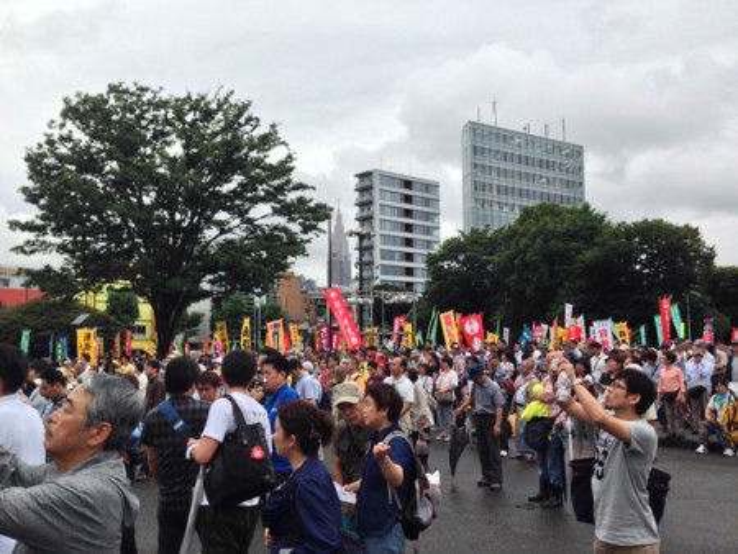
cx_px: 369
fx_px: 704
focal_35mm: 33
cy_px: 277
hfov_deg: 55.3
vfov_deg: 43.0
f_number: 2.4
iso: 50
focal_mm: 4.12
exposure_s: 1/1808
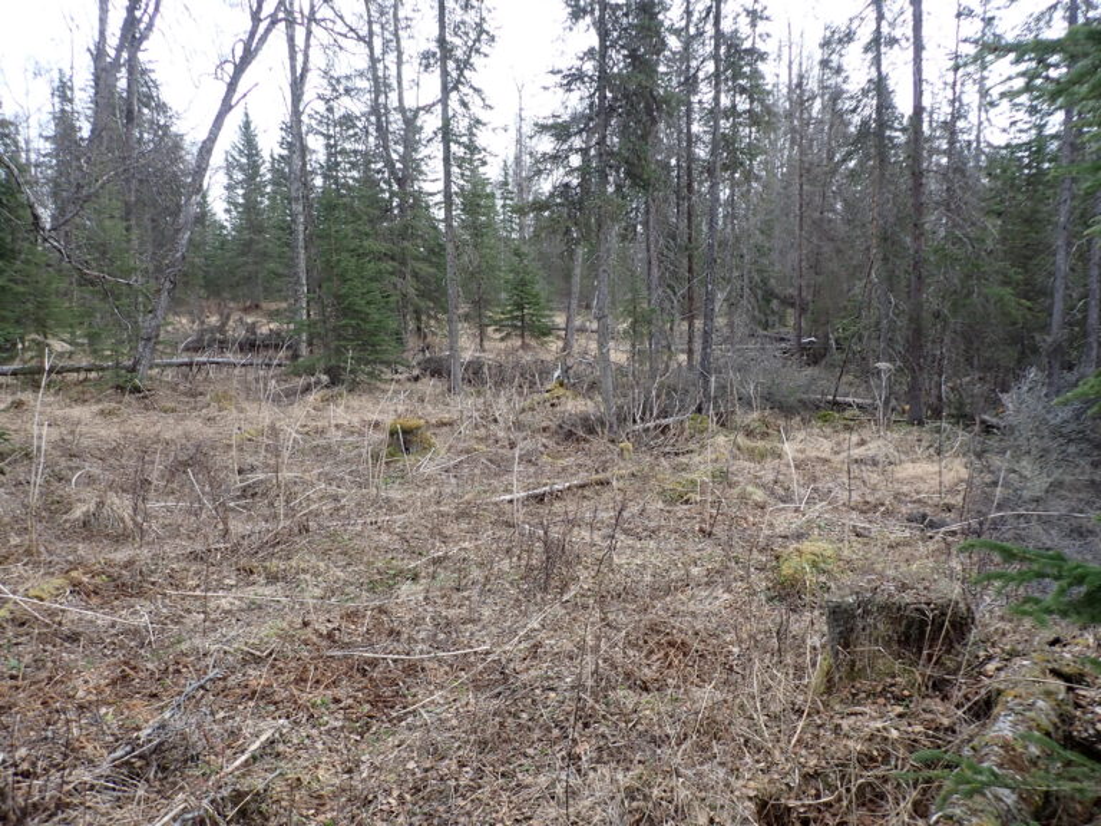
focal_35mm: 25
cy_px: 413
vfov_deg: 54.9
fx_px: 795
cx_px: 550
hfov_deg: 69.4
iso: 100
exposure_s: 1/320
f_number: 2.8
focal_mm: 4.5
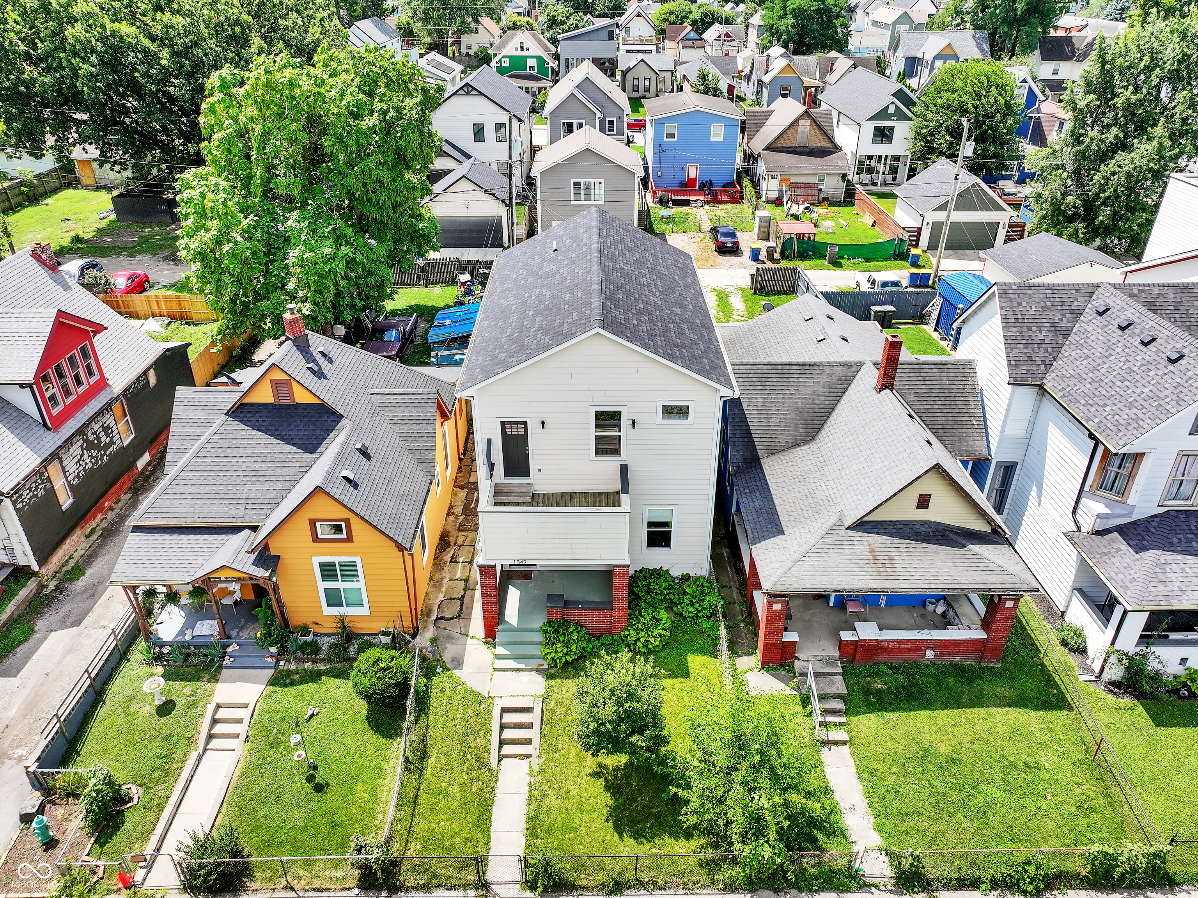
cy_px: 449
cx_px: 599
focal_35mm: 24
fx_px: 830
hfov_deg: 71.6
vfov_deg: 56.8
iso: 120
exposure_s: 1/200
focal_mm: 12.29
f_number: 2.8
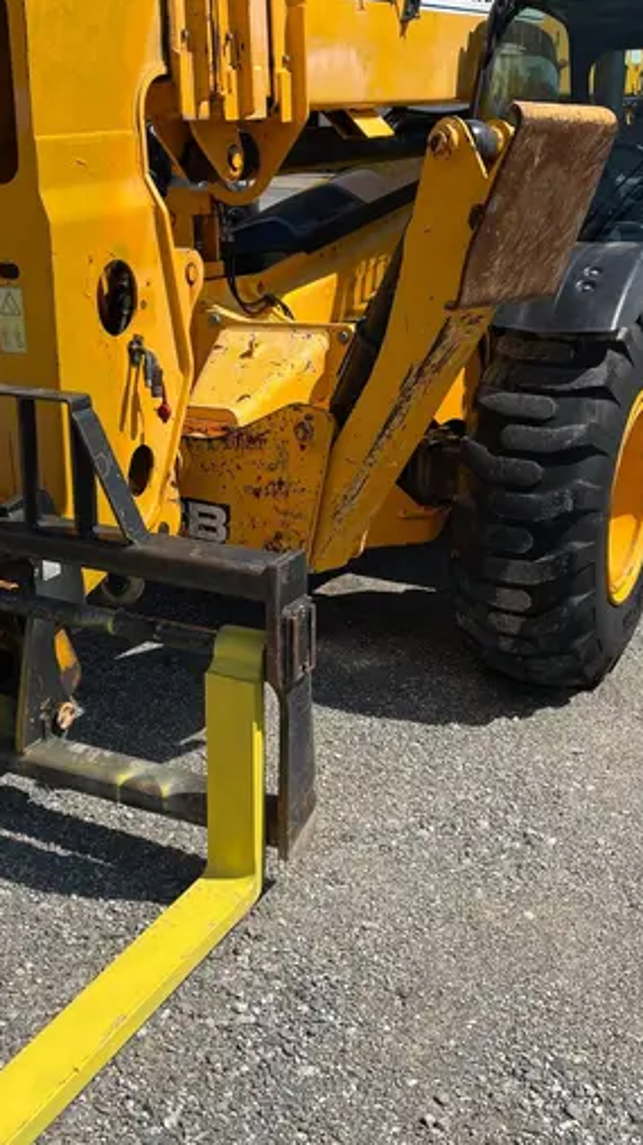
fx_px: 1243
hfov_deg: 29.0
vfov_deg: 49.3
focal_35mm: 41
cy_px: 518
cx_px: 305
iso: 32
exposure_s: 1/3610
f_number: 1.6
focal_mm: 4.2
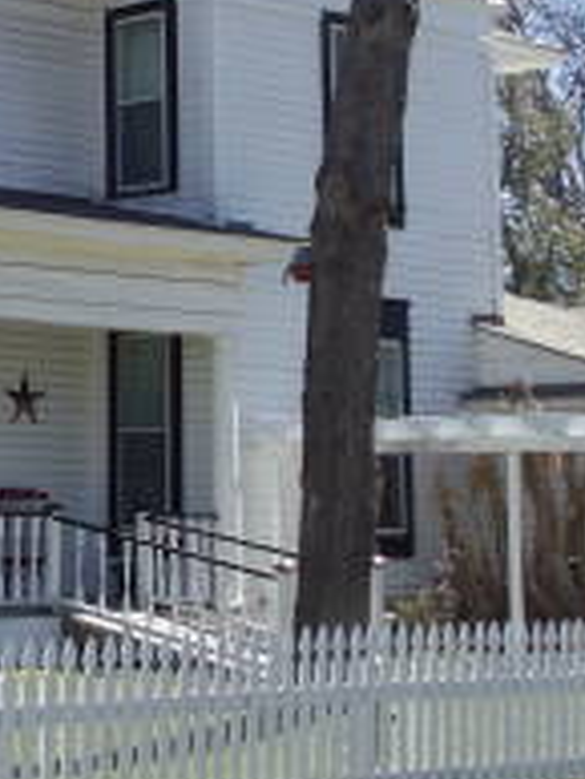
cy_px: 262
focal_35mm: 146
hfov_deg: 9.9
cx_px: -270
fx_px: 3286
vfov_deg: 13.5
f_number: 7.1
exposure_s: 1/200
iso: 100
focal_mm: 6
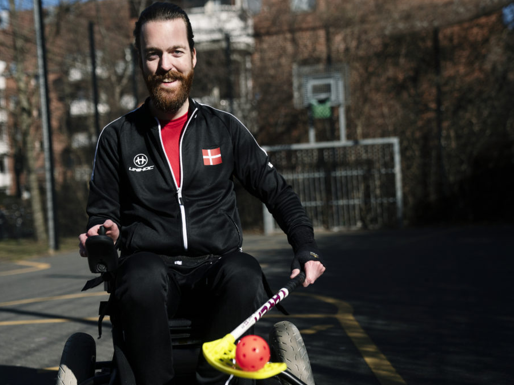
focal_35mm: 58
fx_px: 861
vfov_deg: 25.2
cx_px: 223
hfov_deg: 33.2
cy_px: 194
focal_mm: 53
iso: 100
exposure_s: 1/6400
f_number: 2.8
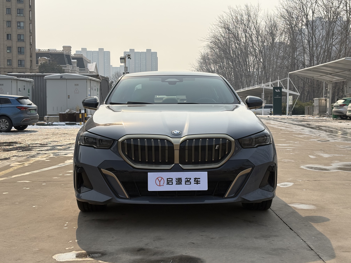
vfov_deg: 28.0
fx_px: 527
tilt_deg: -3.0
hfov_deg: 36.8
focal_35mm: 52
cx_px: 176
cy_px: 132
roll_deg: +0.2
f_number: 1.6
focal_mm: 5.96
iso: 32
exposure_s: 1/4630
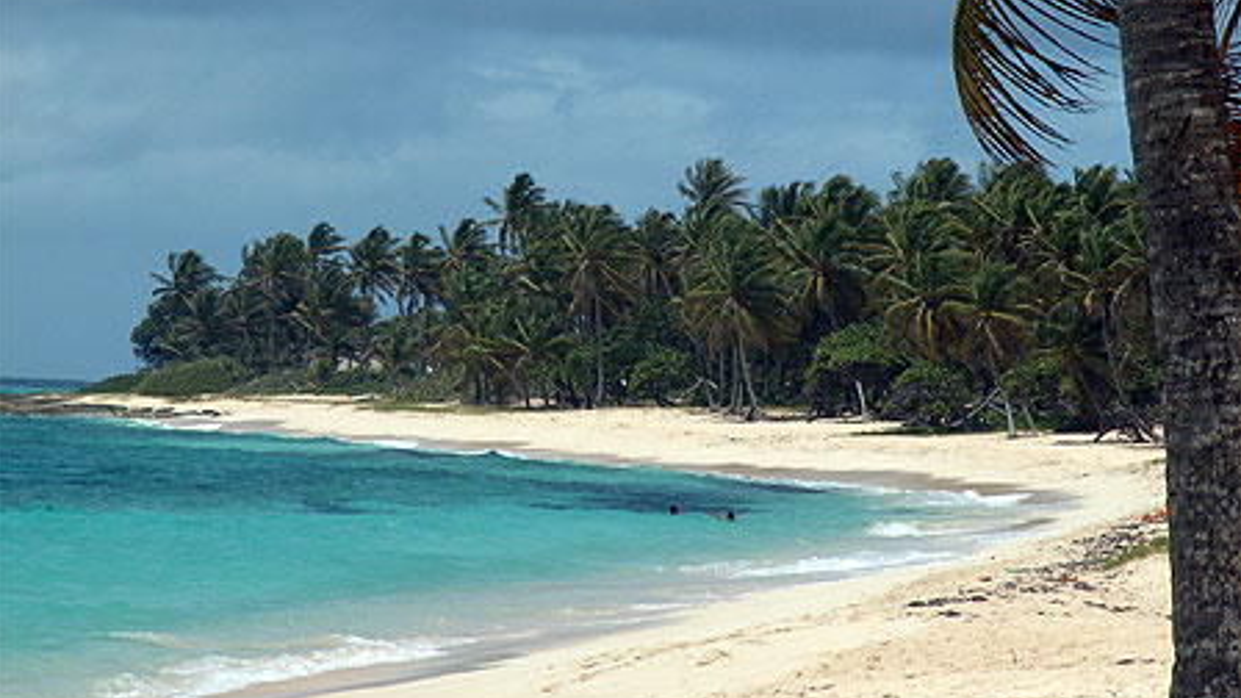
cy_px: 296
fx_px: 6417
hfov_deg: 11.0
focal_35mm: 195
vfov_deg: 6.2
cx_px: 620
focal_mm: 29.1
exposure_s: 1/500
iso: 50
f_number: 6.3
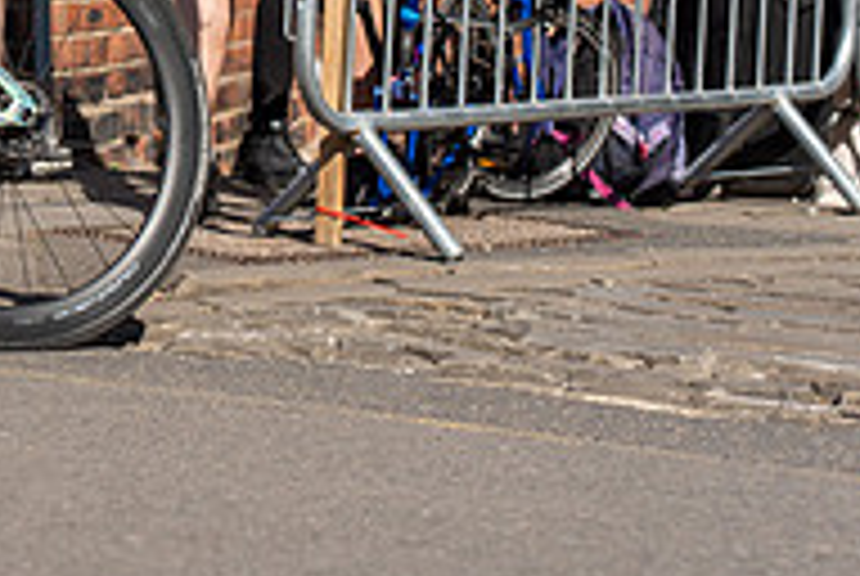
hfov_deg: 11.6
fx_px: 4139
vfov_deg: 7.9
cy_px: -74
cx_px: -144
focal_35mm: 173
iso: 100
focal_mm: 57
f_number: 3.5
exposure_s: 1/1000
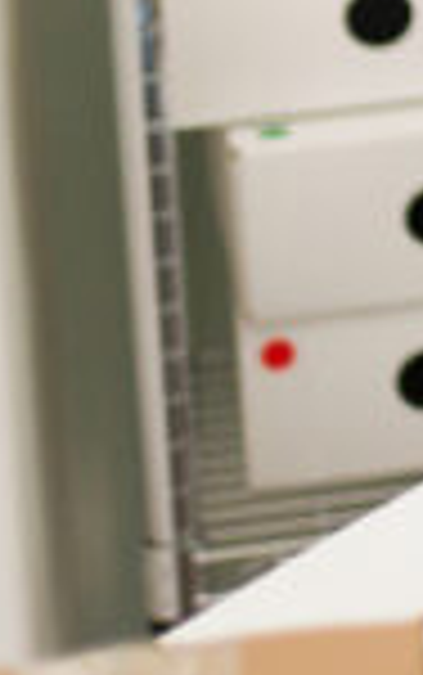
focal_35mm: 244
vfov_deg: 8.4
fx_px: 4492
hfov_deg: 4.6
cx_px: 2097
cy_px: -340
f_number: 1.8
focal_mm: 35
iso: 500
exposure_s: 1/160
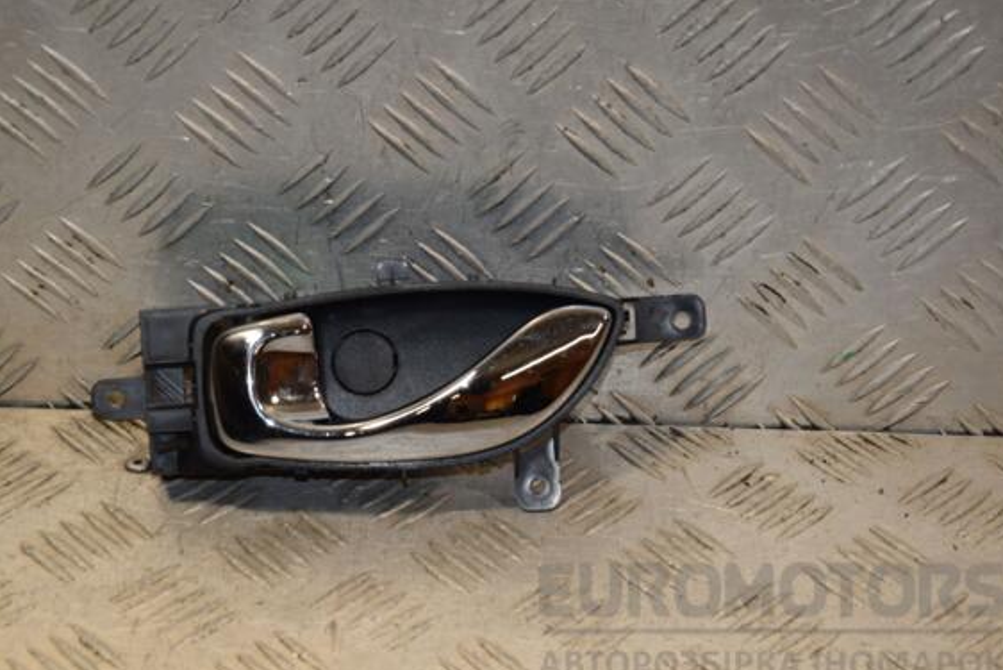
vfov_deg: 12.2
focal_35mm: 112
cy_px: 352
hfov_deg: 18.3
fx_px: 3121
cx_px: 505
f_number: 8
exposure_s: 1/200
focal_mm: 70
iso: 800
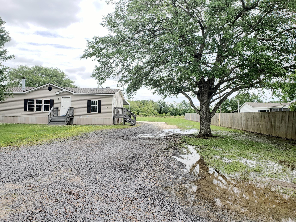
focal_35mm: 27
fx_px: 231
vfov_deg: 51.4
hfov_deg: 65.3
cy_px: 110
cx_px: 144
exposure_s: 1/263
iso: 50
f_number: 2.4
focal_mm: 4.3
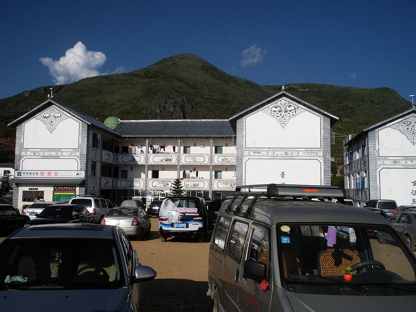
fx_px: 433
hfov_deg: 51.4
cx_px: 208
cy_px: 156
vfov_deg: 39.7
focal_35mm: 36
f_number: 5.6
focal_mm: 6.3
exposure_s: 1/670
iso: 64
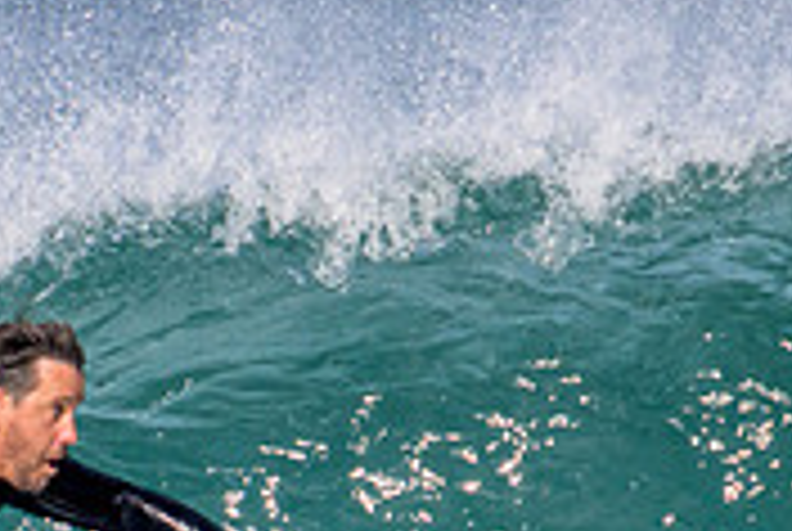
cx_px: 157
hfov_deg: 0.7
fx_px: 69680
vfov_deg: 0.4
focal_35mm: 3162
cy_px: 749
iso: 800
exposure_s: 1/2000
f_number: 11
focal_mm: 800
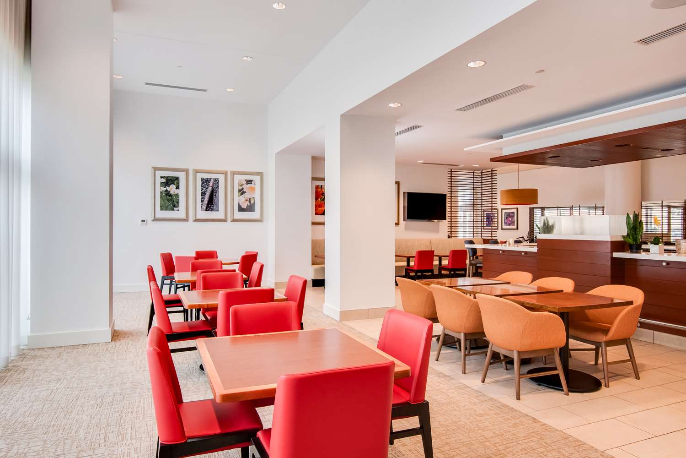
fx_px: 438
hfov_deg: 76.1
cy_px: 229
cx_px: 343
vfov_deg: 55.1
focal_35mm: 23
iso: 160
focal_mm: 23
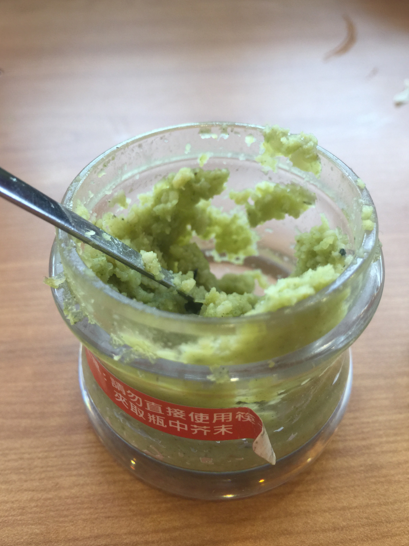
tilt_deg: -46.6
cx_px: 198
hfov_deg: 46.8
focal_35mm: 30
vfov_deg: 60.0
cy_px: 268
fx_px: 473
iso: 32
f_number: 2.2
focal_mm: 4.15
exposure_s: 1/30
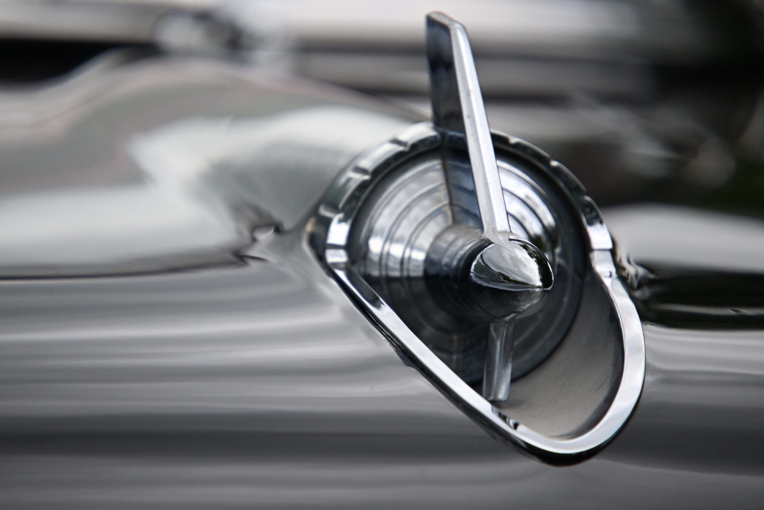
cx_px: 382
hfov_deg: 5.1
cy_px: 255
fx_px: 8531
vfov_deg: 3.4
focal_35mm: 402
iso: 1600
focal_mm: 268
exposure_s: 1/500
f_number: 6.3
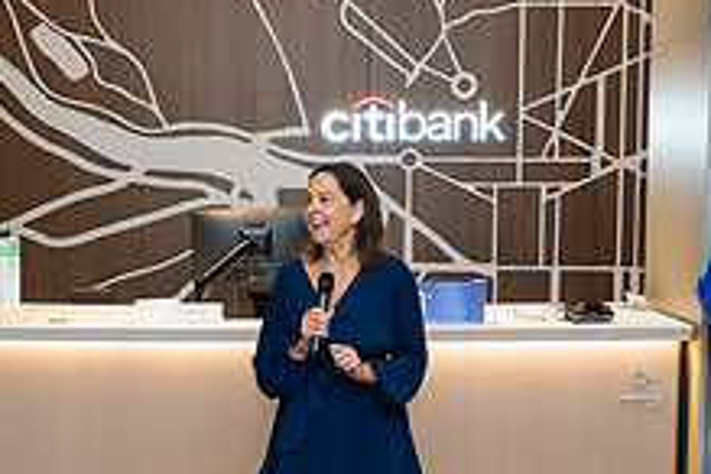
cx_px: 315
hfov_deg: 29.2
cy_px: 354
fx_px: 1363
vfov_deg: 19.6
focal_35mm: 69
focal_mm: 25.5
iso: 400
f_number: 3.2
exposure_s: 1/160
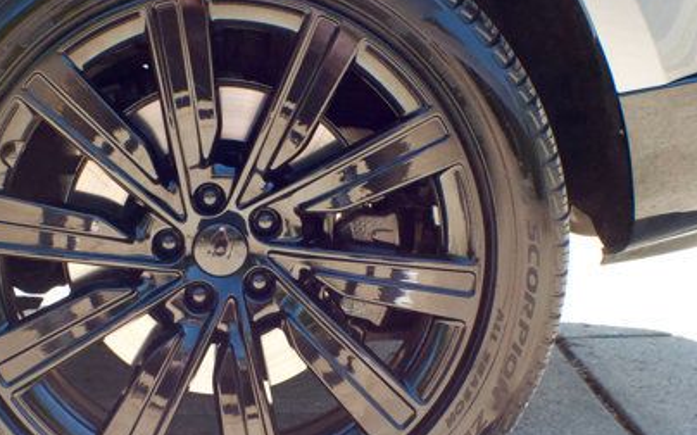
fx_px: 2297
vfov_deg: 10.8
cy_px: 256
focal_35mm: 121
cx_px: 228
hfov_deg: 17.2
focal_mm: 50
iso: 2000
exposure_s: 1/400
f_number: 10
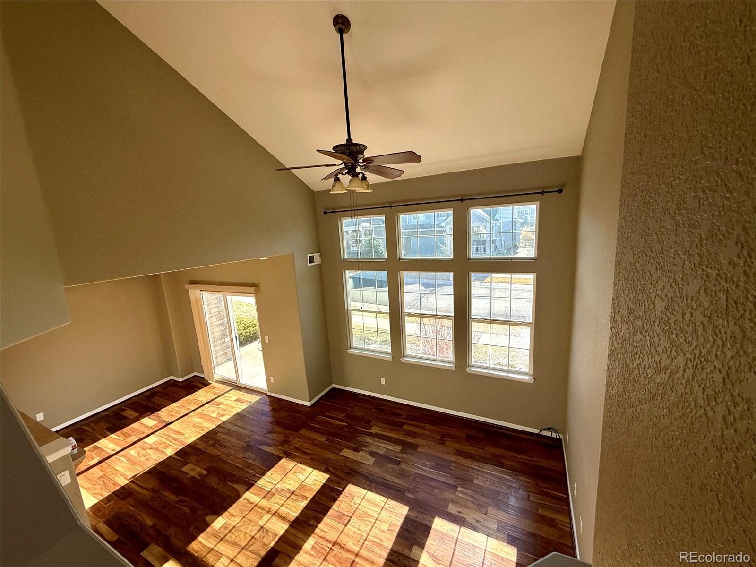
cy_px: 284
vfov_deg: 85.7
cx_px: 378
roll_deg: +3.5
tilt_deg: -10.2
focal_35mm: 14
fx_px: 306
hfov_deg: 102.1
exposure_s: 1/760
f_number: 2.2
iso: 64
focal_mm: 2.22
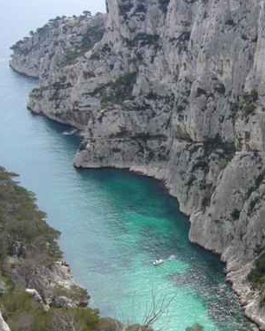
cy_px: 206
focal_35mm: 57
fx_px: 559
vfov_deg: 32.9
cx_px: 205
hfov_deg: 26.3
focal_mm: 5.8
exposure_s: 1/320
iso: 100
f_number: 5.6
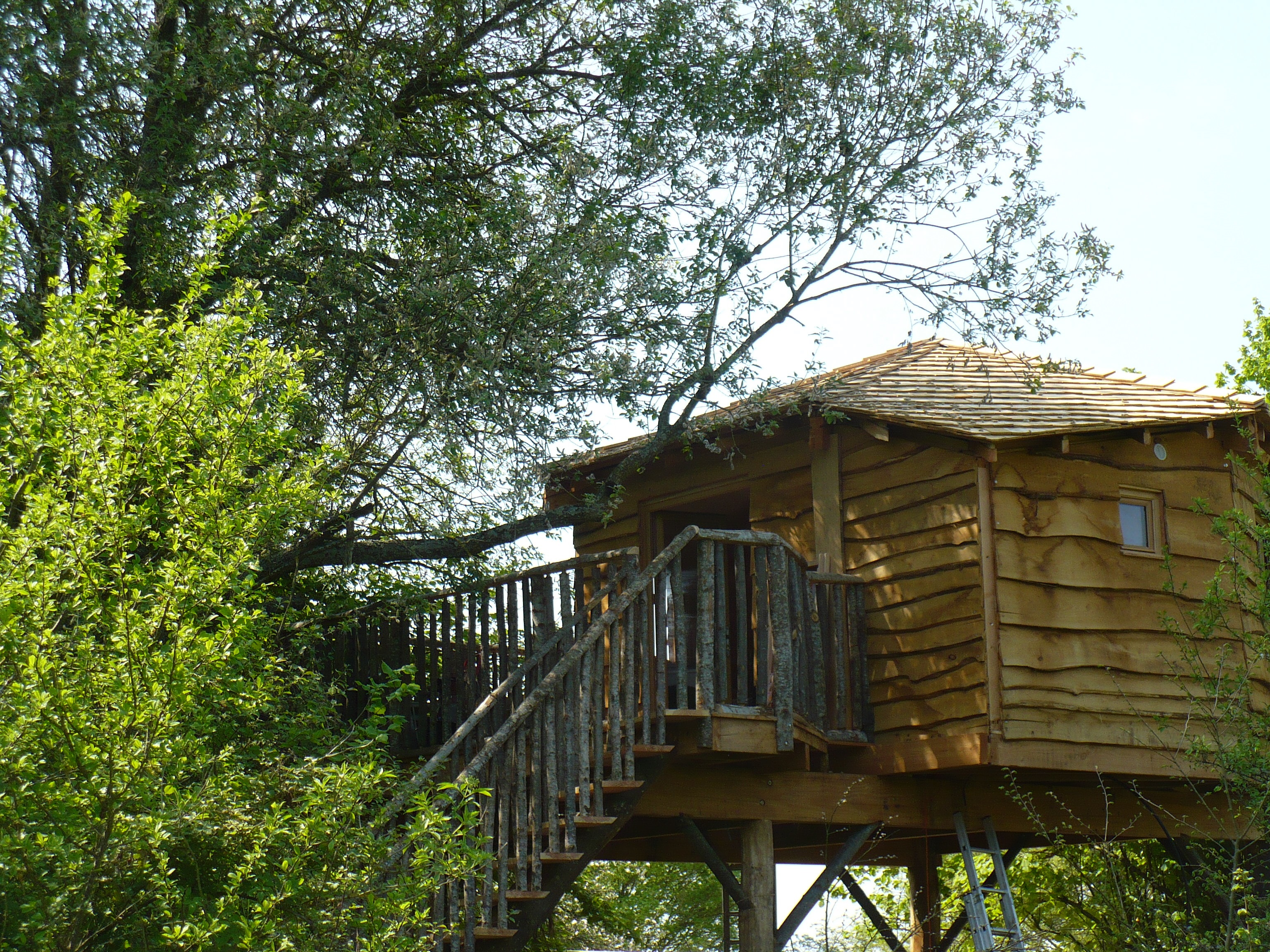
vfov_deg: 18.9
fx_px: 2862
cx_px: 635
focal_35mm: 78
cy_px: 476
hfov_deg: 25.0
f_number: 3.3
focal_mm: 12.9
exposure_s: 1/500
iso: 100
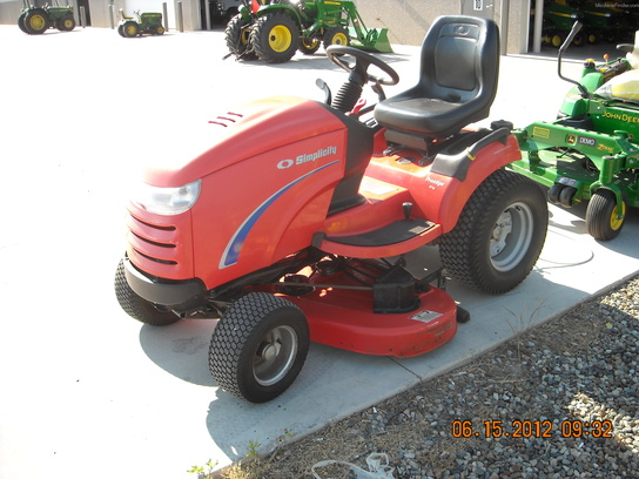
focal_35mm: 35
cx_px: 320
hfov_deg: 52.6
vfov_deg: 40.7
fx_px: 646
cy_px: 240
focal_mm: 5.7
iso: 64
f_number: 2.8
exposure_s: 1/260
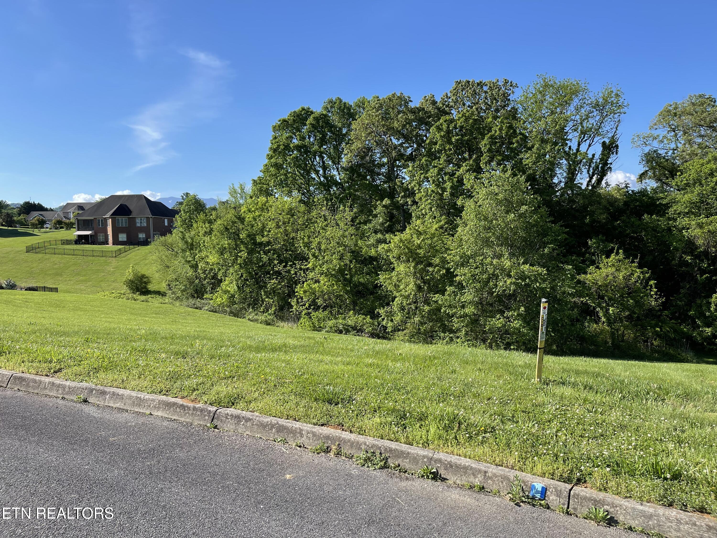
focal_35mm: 25
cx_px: 358
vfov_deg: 54.9
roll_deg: +1.4
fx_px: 518
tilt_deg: -4.0
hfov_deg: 69.4
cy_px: 269
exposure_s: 1/2165
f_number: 1.6
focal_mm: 5.1
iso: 32
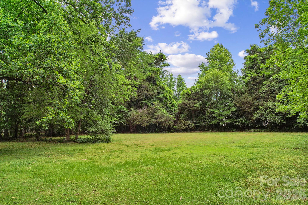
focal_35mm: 22
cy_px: 102
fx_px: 188
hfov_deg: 78.6
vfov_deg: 57.2
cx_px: 154
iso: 100
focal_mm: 8.4
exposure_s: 1/80
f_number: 2.8
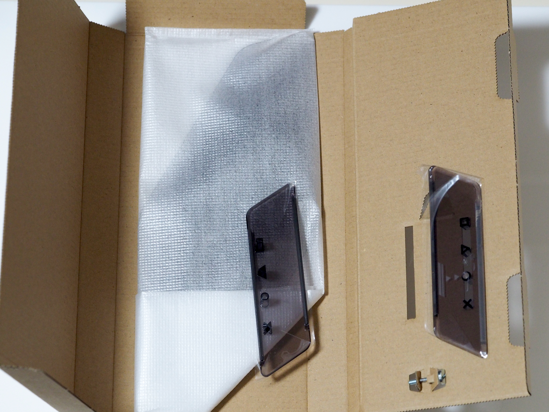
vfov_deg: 12.3
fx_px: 1903
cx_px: 274
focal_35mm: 120
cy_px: 206
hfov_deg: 16.4
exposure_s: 1/50
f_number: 4
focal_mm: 60
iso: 1600
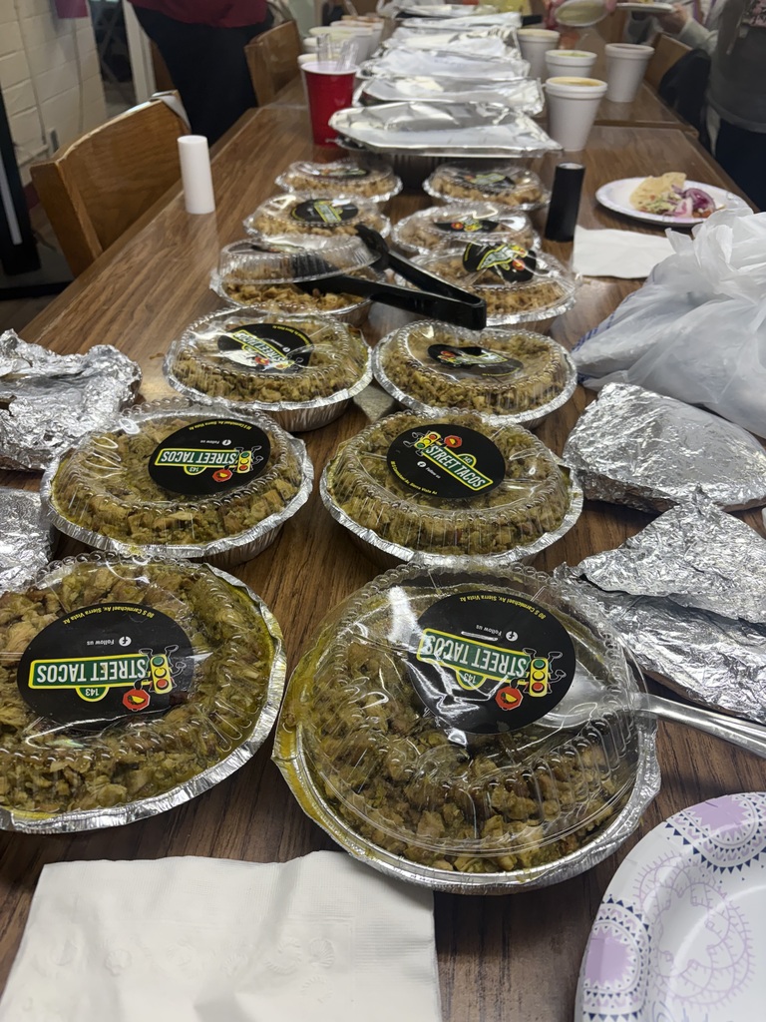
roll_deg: -2.2
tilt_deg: -37.2
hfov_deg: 53.1
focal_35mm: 26
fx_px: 767
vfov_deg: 67.3
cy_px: 511
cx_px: 383
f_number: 1.6
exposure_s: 1/120
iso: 80
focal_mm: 5.96
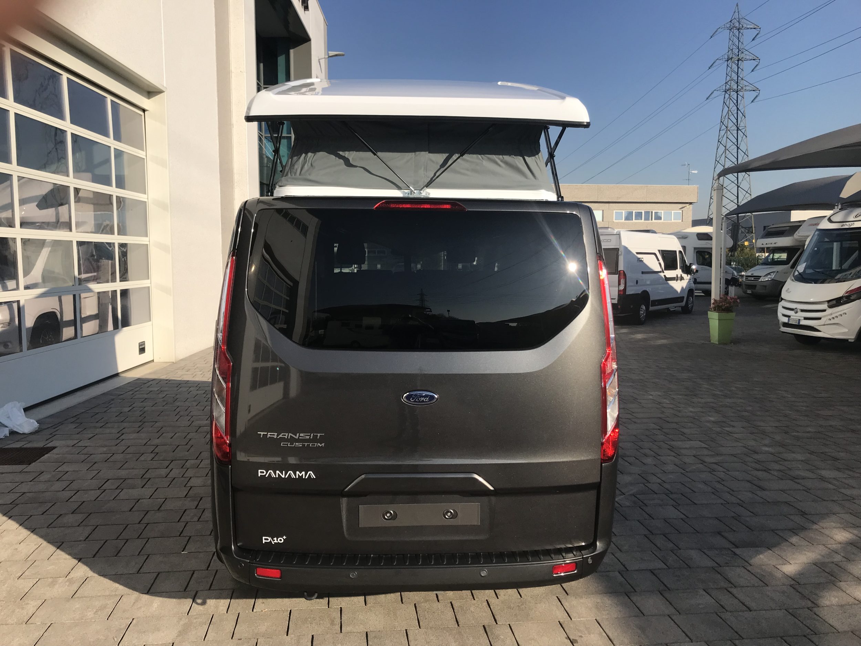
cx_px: 430
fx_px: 696
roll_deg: +0.2
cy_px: 323
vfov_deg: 49.7
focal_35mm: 28
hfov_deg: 63.4
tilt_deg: -3.4
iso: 20
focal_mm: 3.99
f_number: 1.8
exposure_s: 1/2283
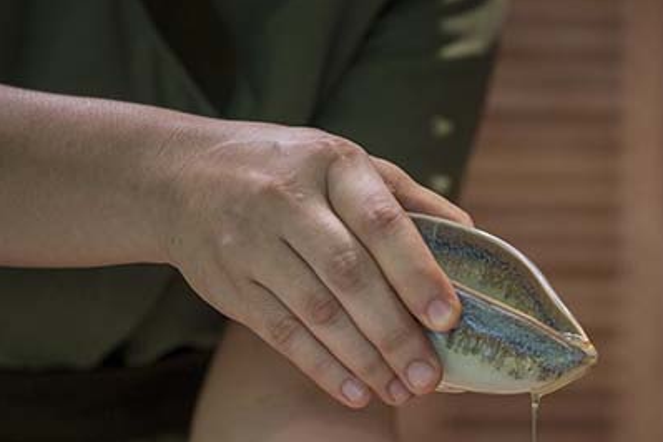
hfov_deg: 9.1
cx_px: 661
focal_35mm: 224
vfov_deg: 6.1
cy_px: 527
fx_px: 4125
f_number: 3.5
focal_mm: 93
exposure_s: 1/200
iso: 800
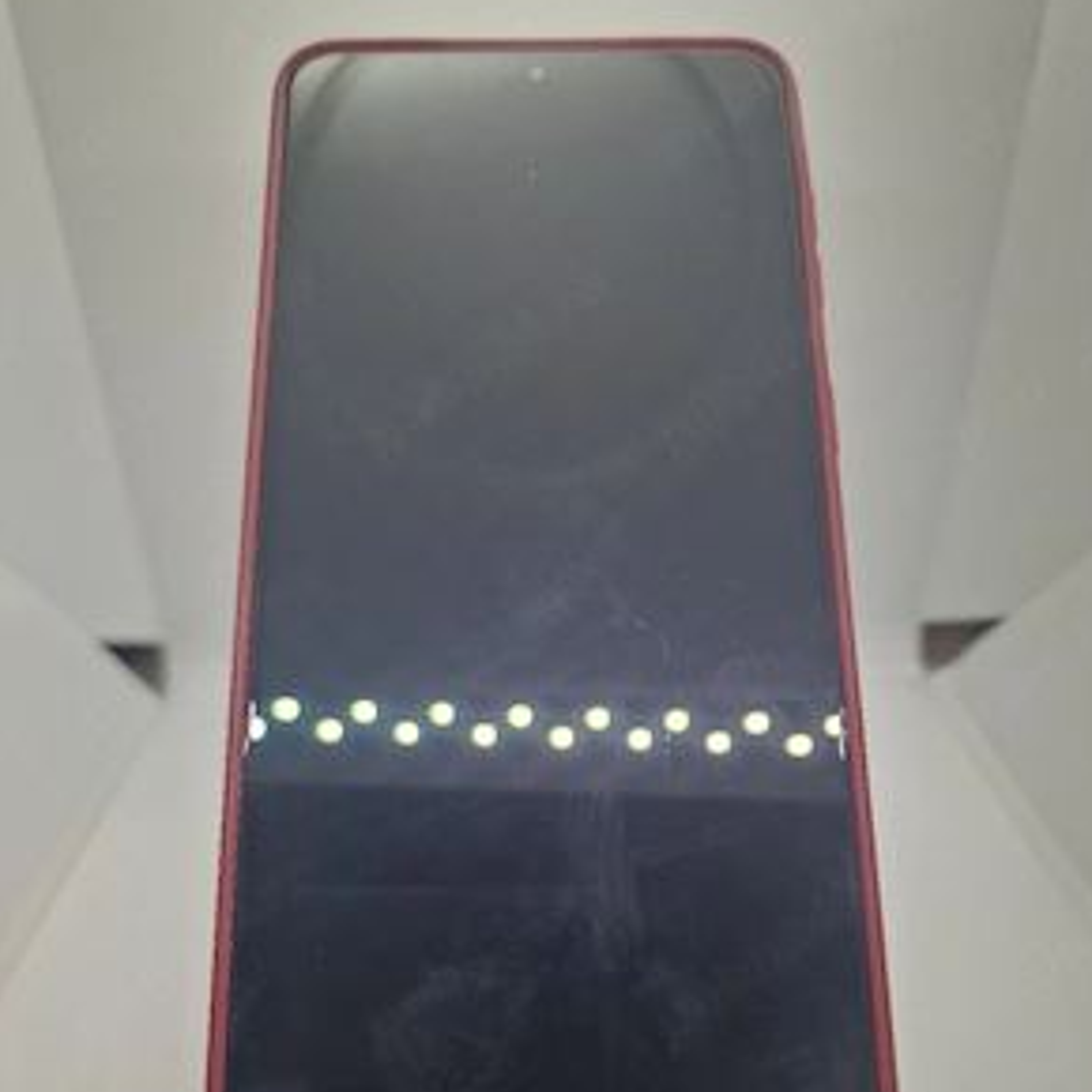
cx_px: 561
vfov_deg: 56.4
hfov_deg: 57.3
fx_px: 999
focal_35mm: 28
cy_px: 700
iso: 125
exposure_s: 1/182
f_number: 1.8
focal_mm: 6.4
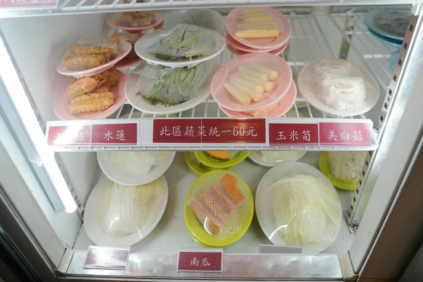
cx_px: 212
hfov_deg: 65.5
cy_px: 141
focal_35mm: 28
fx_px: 329
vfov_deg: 46.4
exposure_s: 1/160
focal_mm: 28
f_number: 4
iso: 500
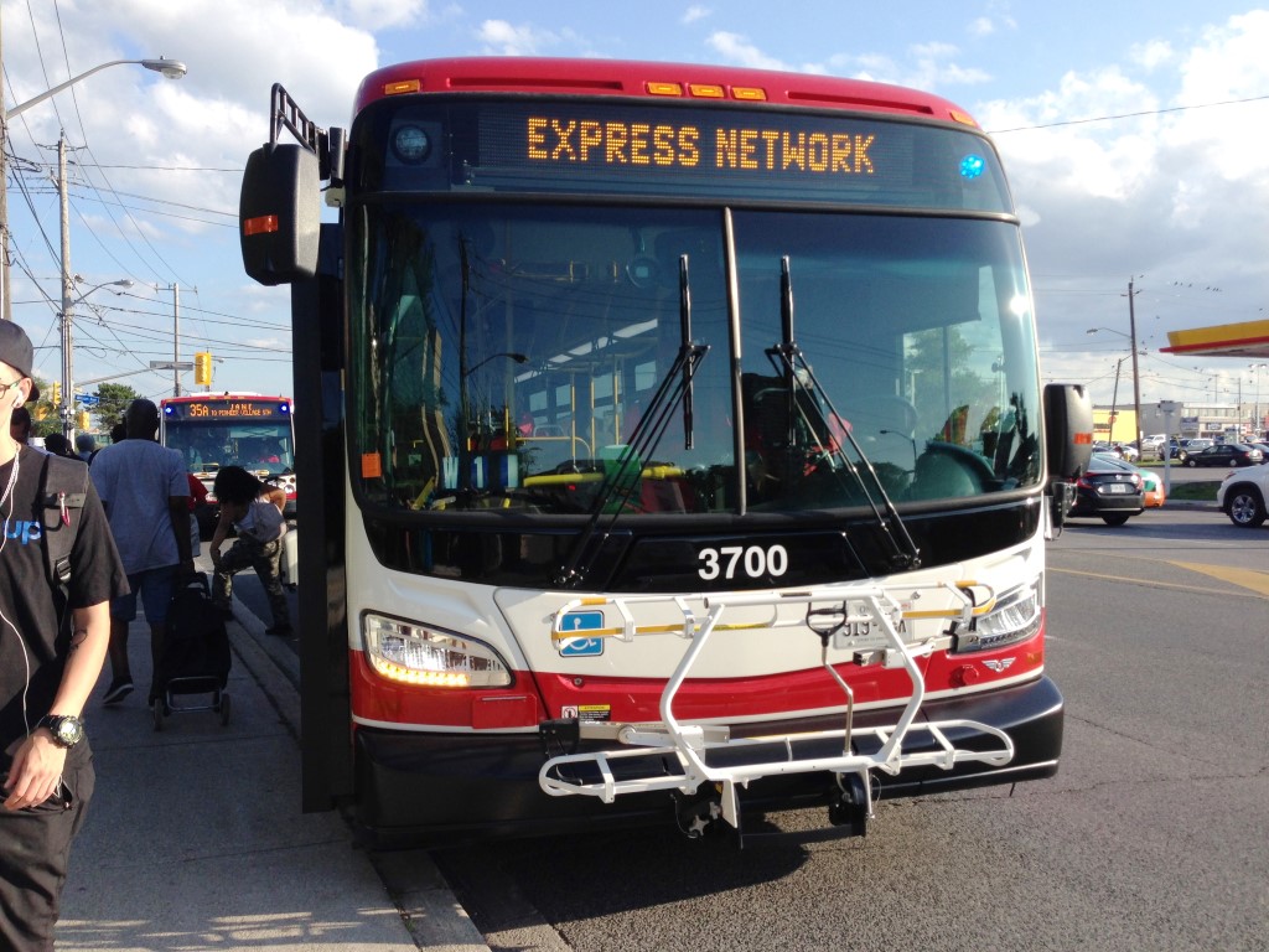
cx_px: 634
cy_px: 476
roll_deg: -1.0
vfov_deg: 42.9
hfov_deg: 55.4
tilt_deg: -1.4
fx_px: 1210
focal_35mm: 33
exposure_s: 1/797
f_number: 2.4
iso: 50
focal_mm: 4.12
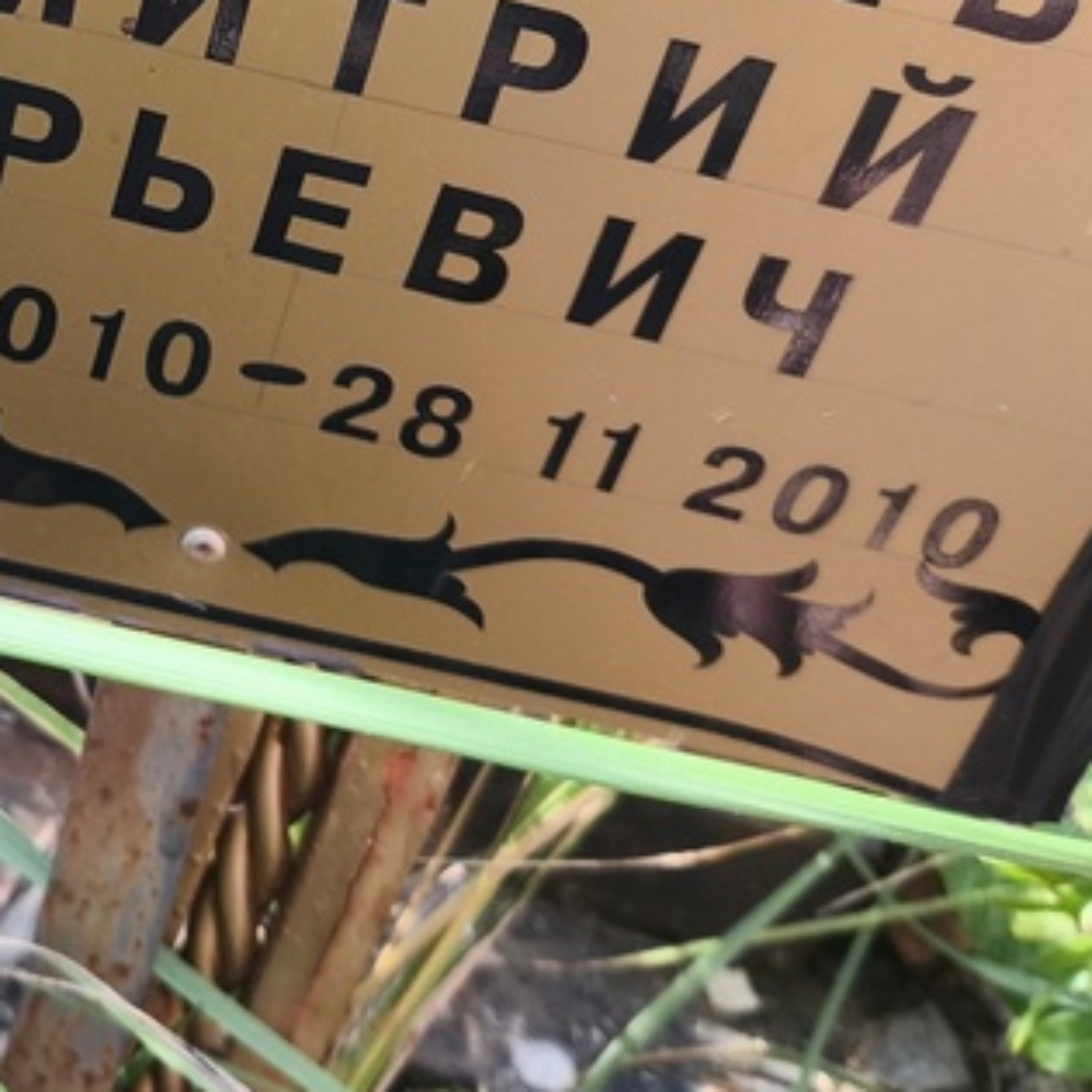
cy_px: 87
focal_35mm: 56
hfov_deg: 29.8
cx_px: 206
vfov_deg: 29.2
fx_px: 1999
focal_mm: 4.71
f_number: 1.7
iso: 50
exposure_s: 1/100
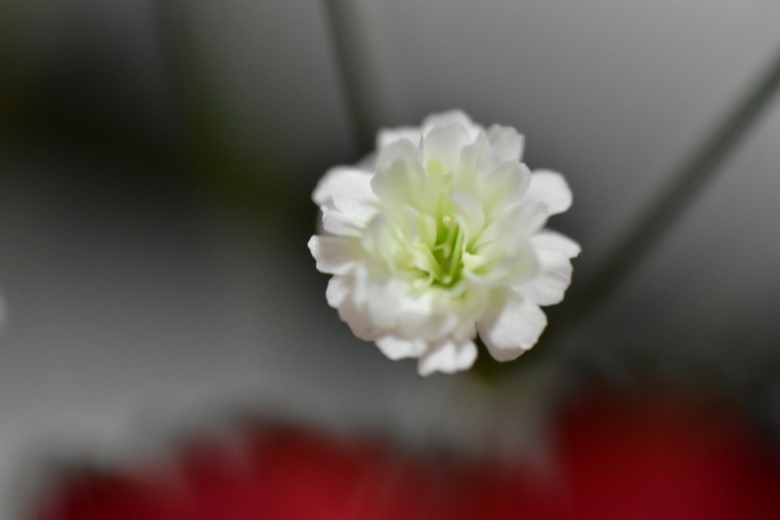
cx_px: 390
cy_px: 260
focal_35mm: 128
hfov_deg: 16.1
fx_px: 2762
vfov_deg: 10.8
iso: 2500
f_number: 4.8
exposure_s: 1/60
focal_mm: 85
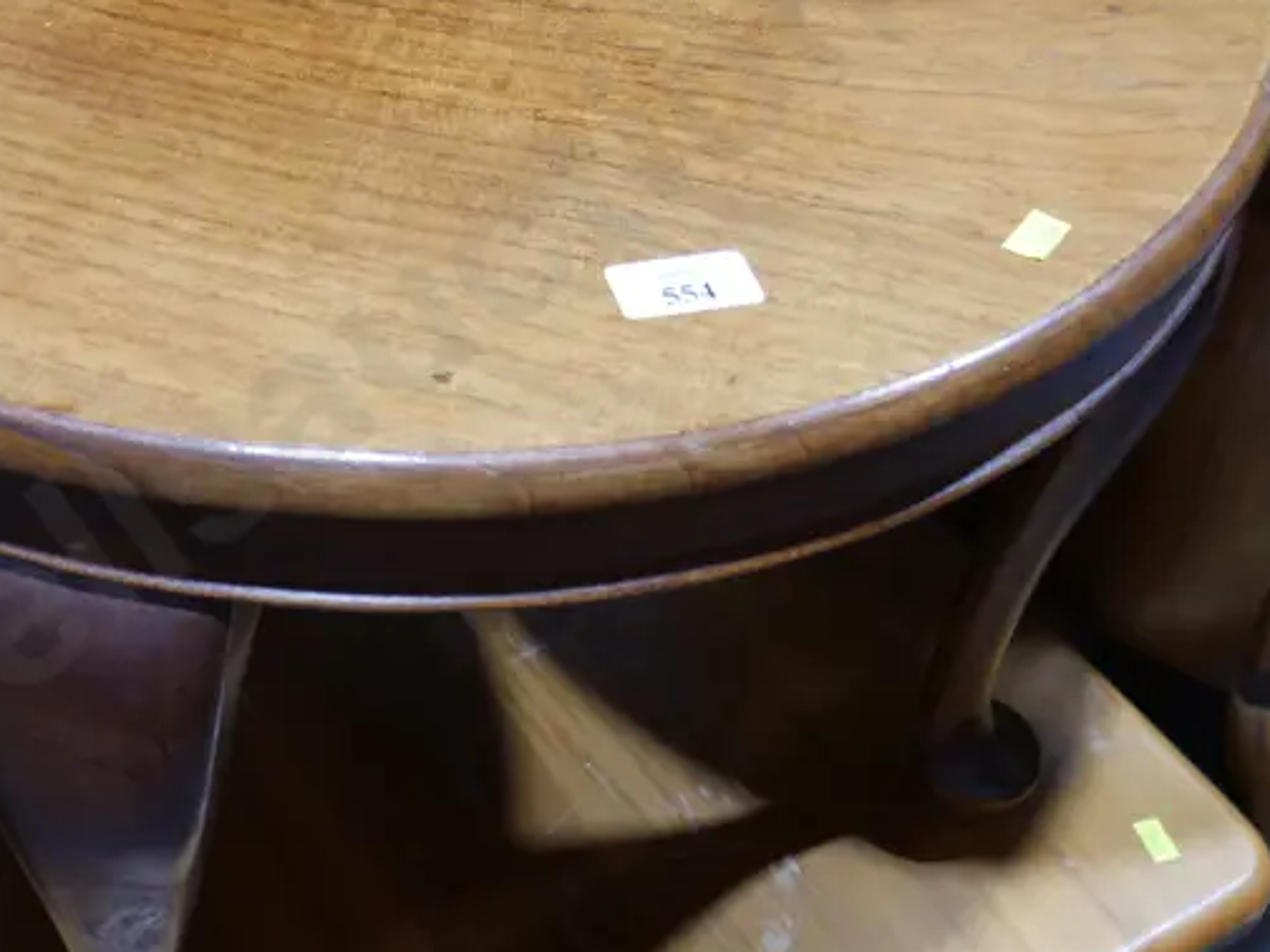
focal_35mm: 61
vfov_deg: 23.9
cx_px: 426
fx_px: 2238
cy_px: 321
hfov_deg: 31.4
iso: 320
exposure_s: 1/60
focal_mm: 15
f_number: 3.6
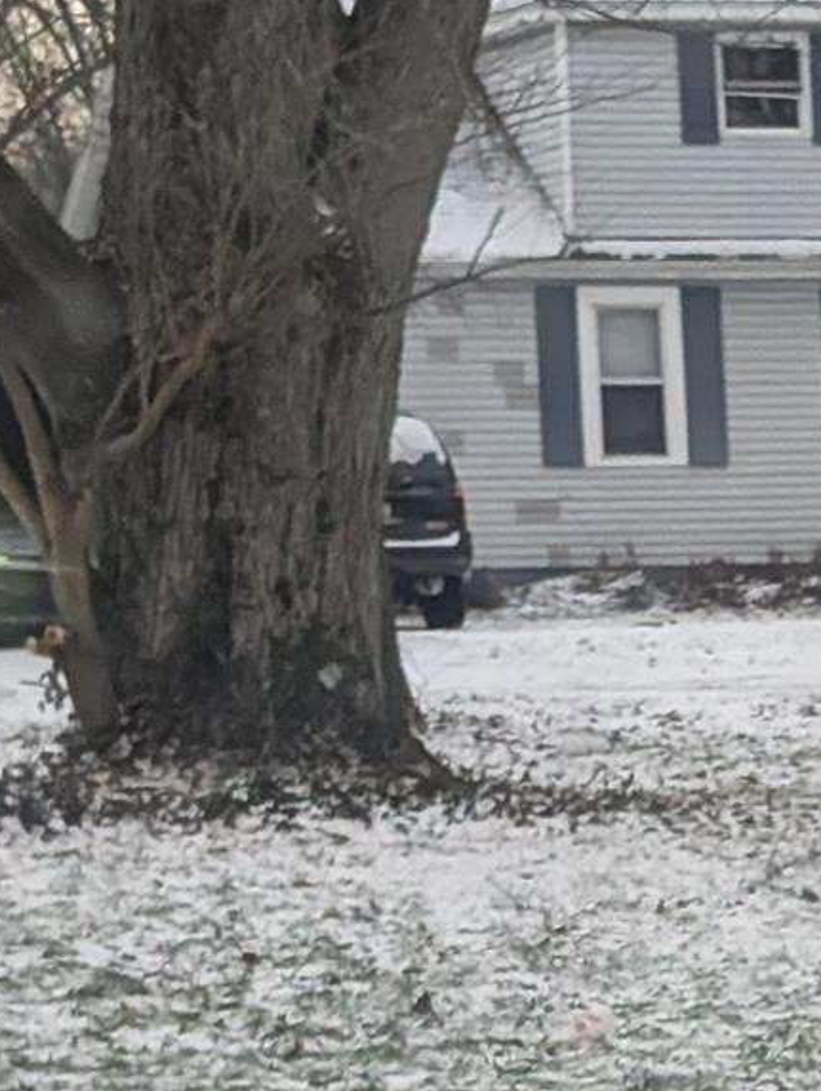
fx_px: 6218
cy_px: 1548
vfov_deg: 9.8
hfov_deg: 7.4
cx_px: 1427
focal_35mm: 197
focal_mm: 6.9
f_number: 1.68
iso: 824
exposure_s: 1/349
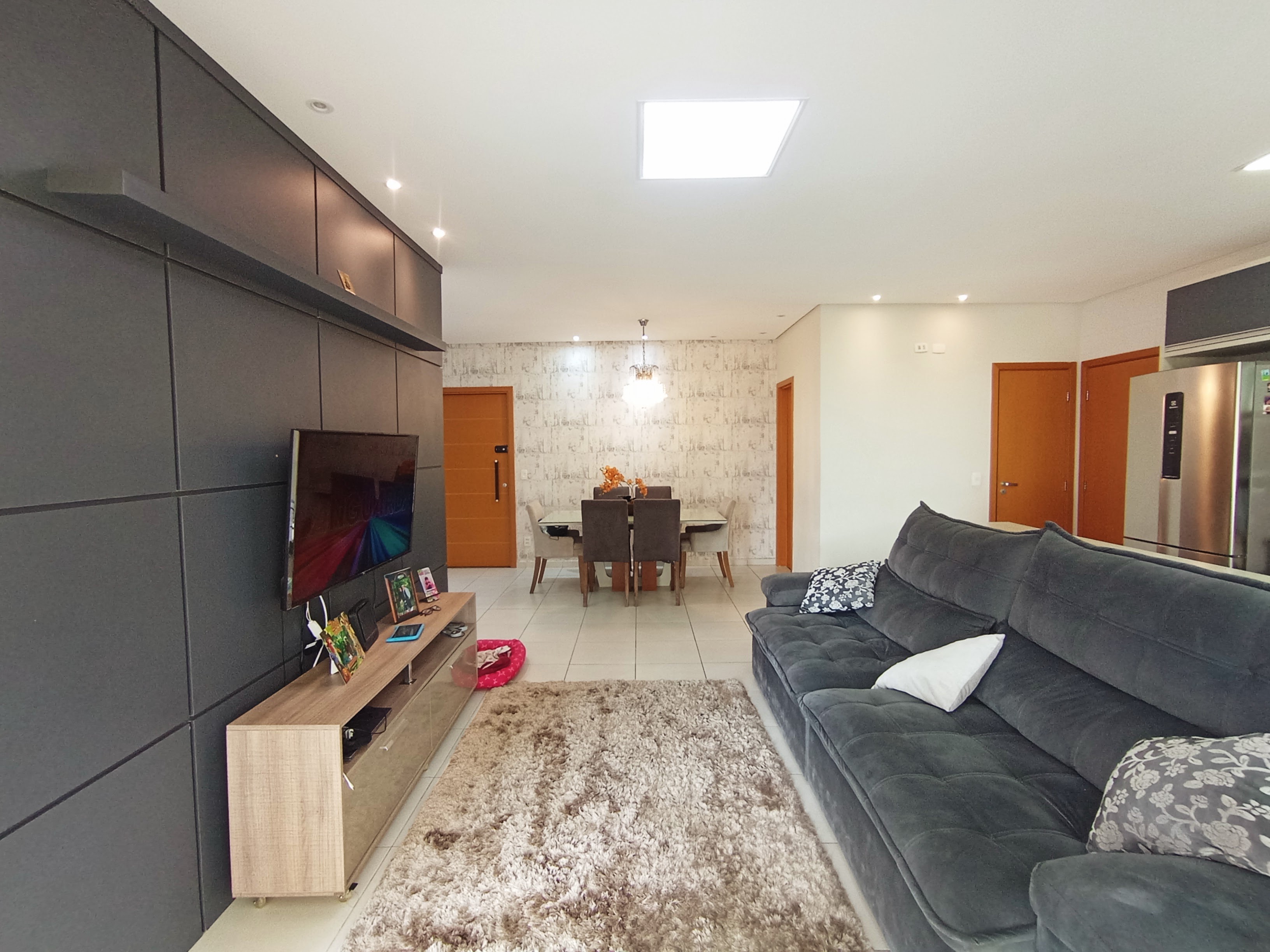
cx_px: 635
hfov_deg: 94.5
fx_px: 587
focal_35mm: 16
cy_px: 476
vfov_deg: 78.1
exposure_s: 1/40
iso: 185
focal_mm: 1.65
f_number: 2.2
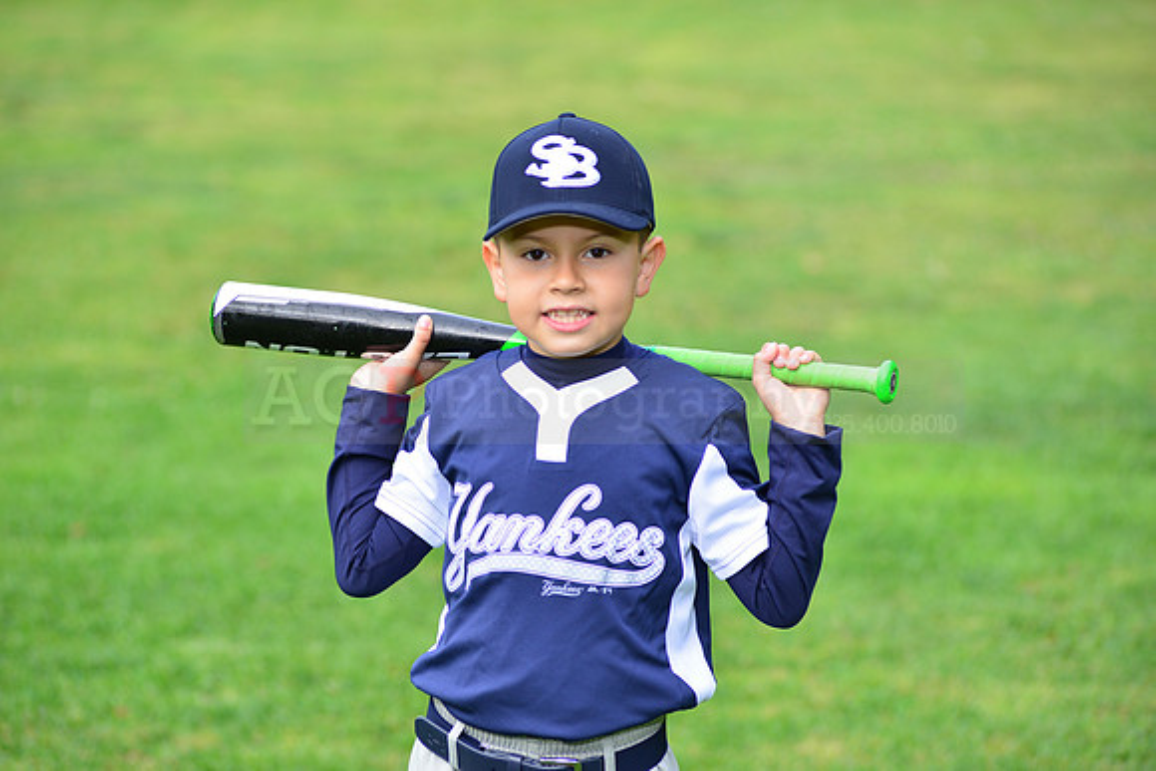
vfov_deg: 10.2
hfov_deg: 15.2
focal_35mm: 135
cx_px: 578
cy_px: 386
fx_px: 4336
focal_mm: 135
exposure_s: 1/200
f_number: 5.6
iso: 320
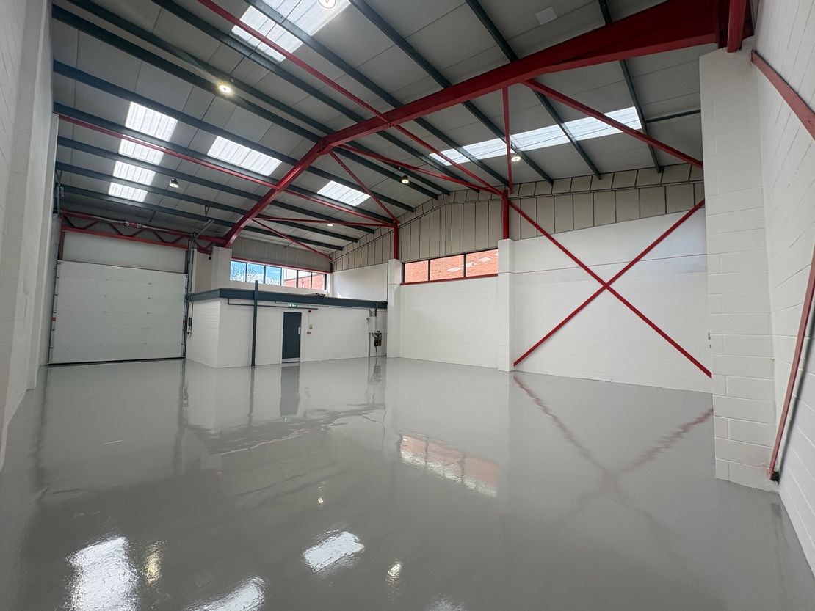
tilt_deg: +3.1
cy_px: 306
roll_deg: -0.8
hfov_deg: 102.1
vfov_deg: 85.7
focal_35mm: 14
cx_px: 408
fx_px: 330
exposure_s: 1/456
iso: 64
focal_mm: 2.22
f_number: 2.2
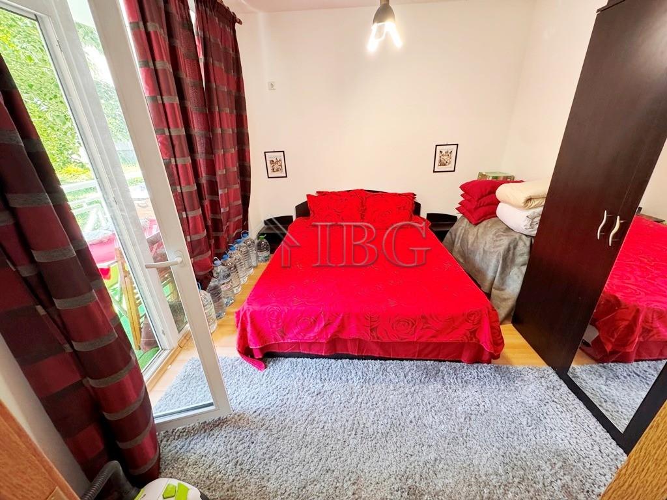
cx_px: 334
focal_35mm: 14
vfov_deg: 85.7
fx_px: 270
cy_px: 250
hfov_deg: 102.1
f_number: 2.2
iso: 320
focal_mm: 2.22
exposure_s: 1/99
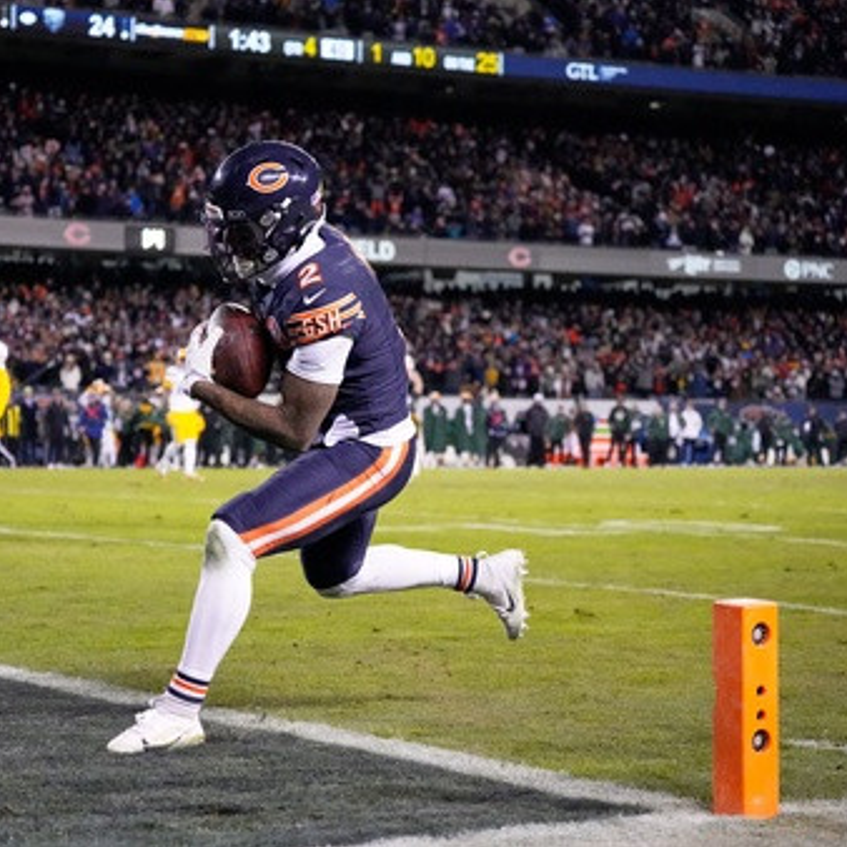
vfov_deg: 19.3
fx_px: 2491
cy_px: 425
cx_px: 291
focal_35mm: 90
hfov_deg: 19.2
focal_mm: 70
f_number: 4
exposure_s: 1/2000
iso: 8000
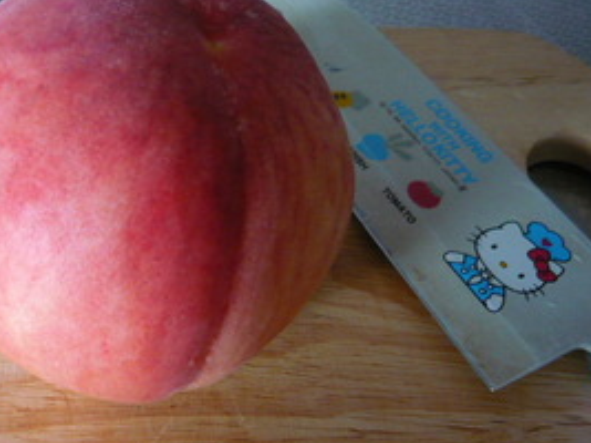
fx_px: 887
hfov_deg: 36.7
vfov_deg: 28.0
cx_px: 228
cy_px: 258
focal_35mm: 52
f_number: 2.8
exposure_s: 1/30
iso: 250
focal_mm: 5.5
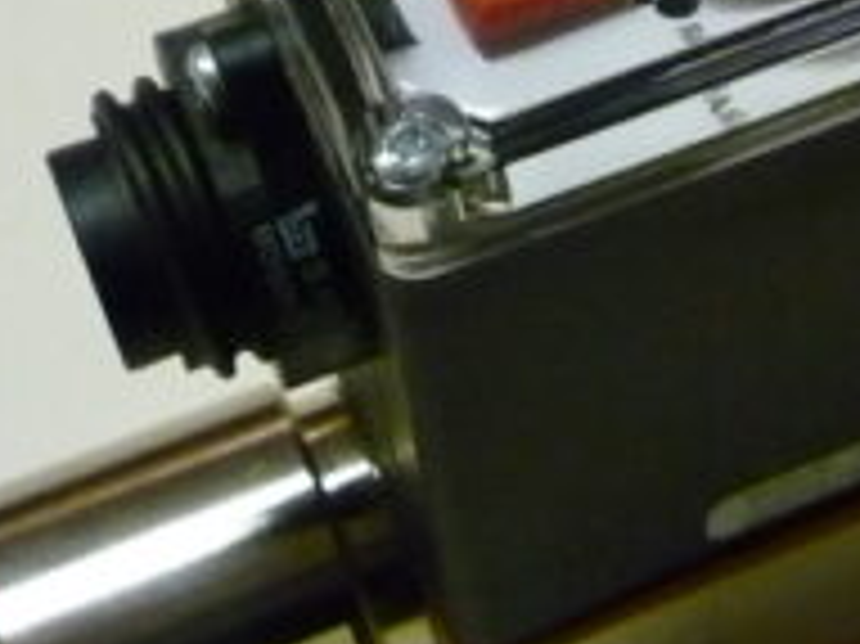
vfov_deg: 16.1
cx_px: 788
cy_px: 117
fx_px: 2259
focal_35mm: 91
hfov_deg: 21.1
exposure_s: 1/60
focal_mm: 5.2
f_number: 3.3
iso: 800
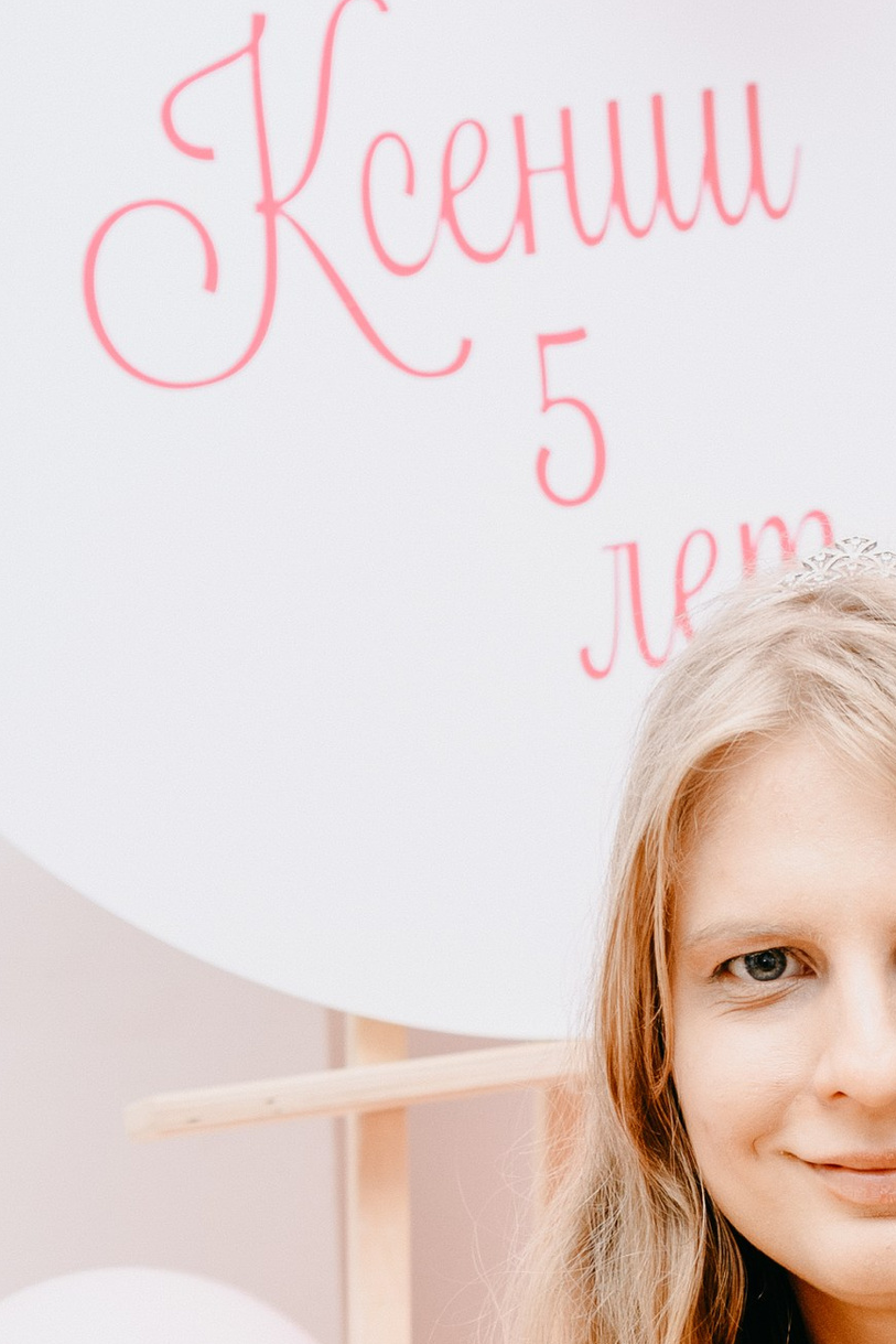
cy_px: 1393
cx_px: 1228
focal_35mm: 126
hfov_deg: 10.6
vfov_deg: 15.9
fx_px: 4702
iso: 200
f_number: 3.5
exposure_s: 1/160
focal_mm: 40
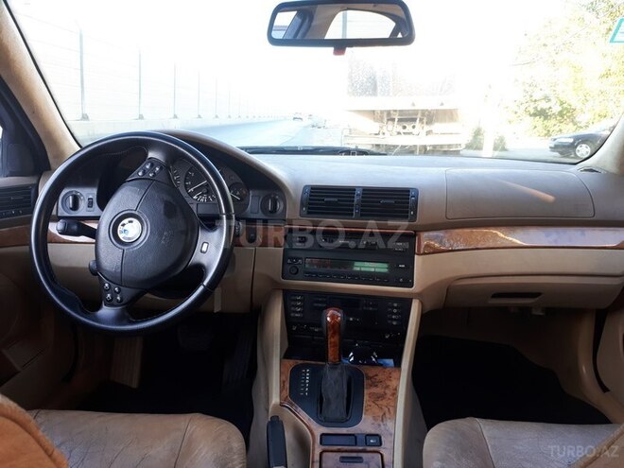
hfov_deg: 65.3
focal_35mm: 27
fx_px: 487
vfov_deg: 51.4
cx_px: 312
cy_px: 234
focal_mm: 3.6
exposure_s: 1/50
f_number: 1.9
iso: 50
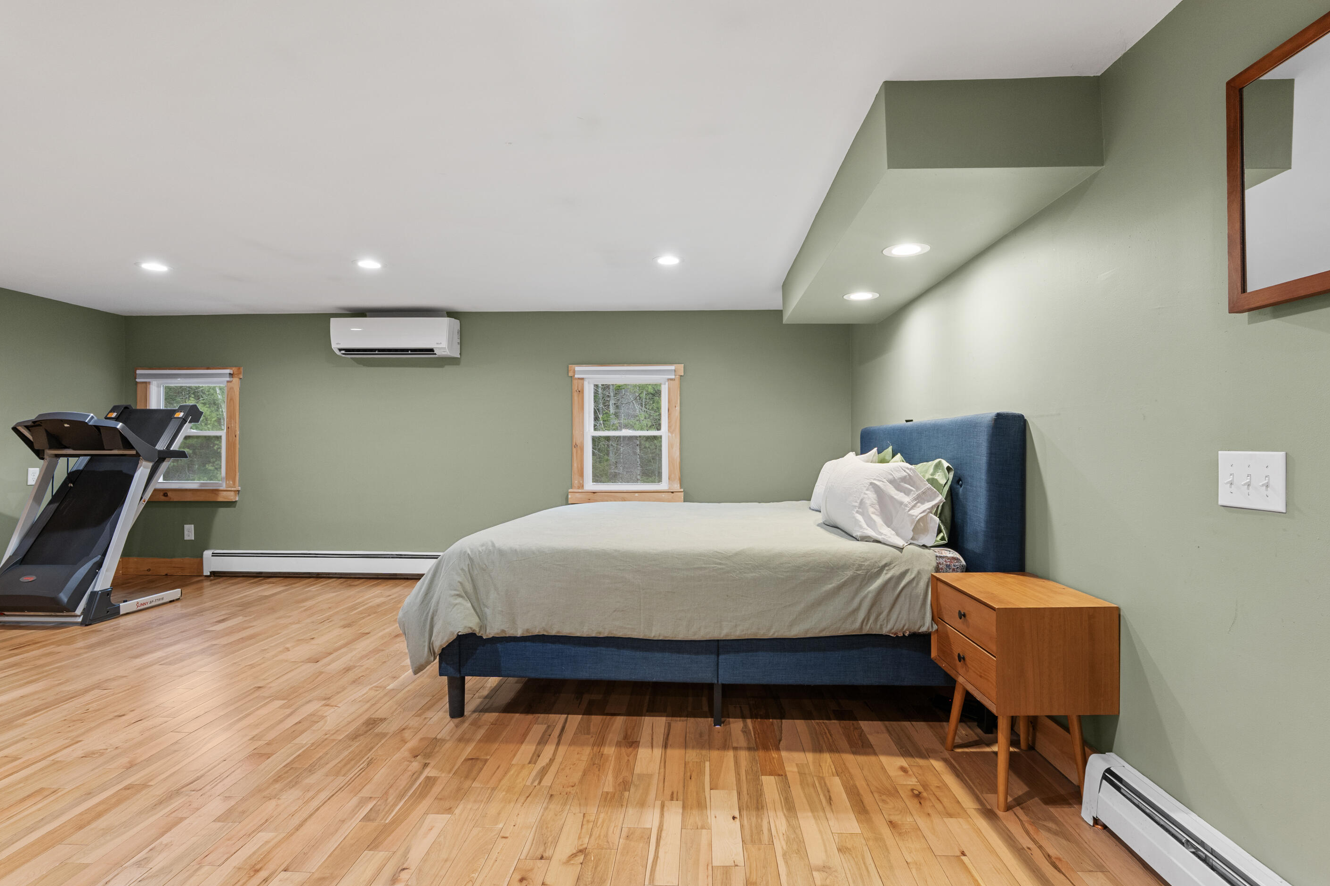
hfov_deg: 93.3
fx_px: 628
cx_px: 684
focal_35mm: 17
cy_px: 436
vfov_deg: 70.4
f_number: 8
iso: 640
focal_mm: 16
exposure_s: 1/4
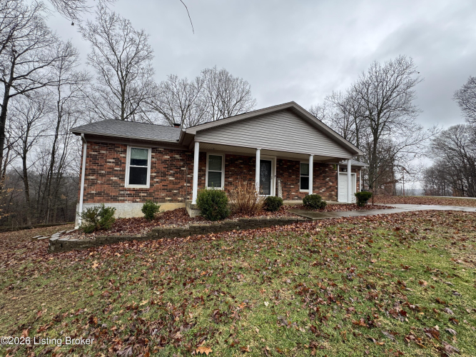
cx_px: 238
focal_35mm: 14
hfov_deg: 102.1
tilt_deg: +2.9
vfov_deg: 85.7
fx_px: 192
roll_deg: -0.7
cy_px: 178
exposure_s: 1/99
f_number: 2.2
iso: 50
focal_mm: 2.22
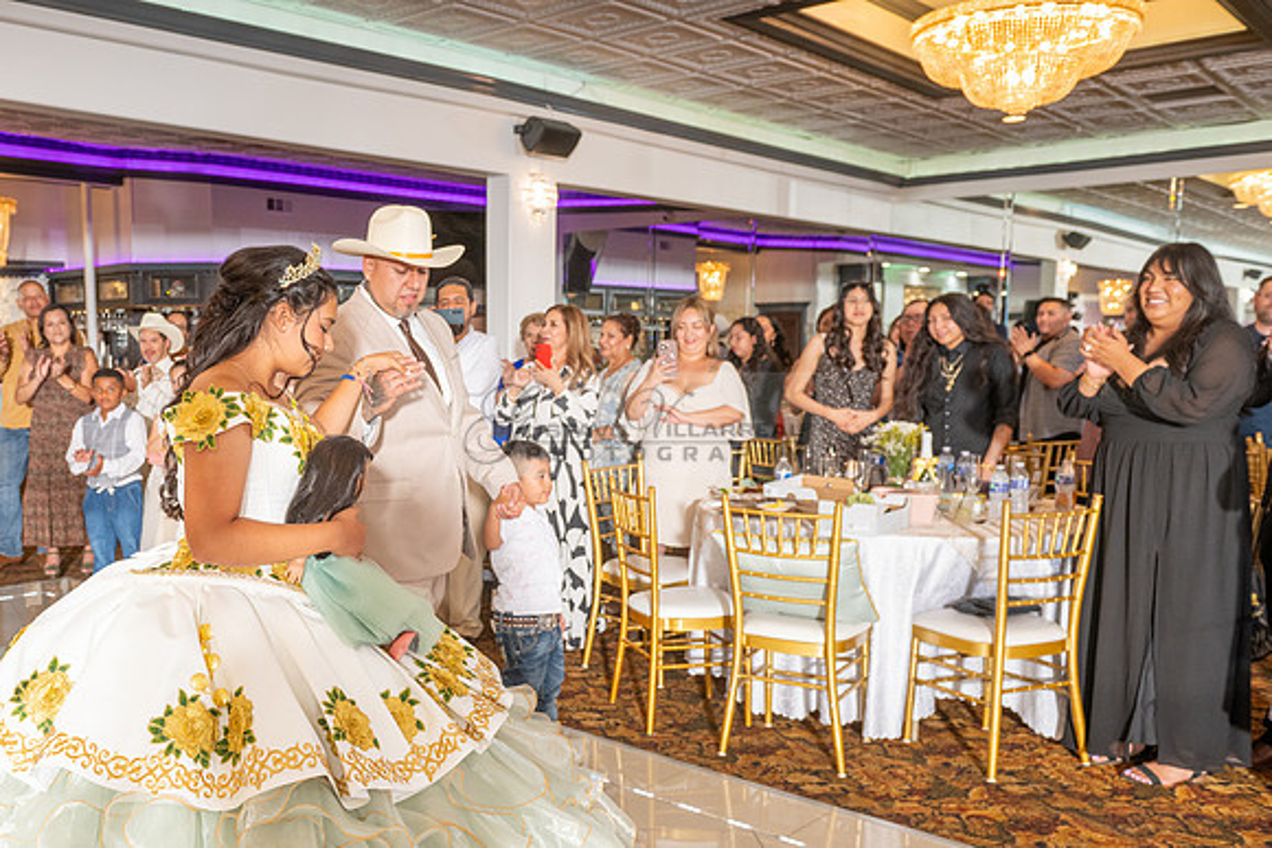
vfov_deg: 40.6
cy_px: 484
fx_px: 1146
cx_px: 413
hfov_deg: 56.7
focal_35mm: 32
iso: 500
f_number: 4.5
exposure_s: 1/200
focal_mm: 24
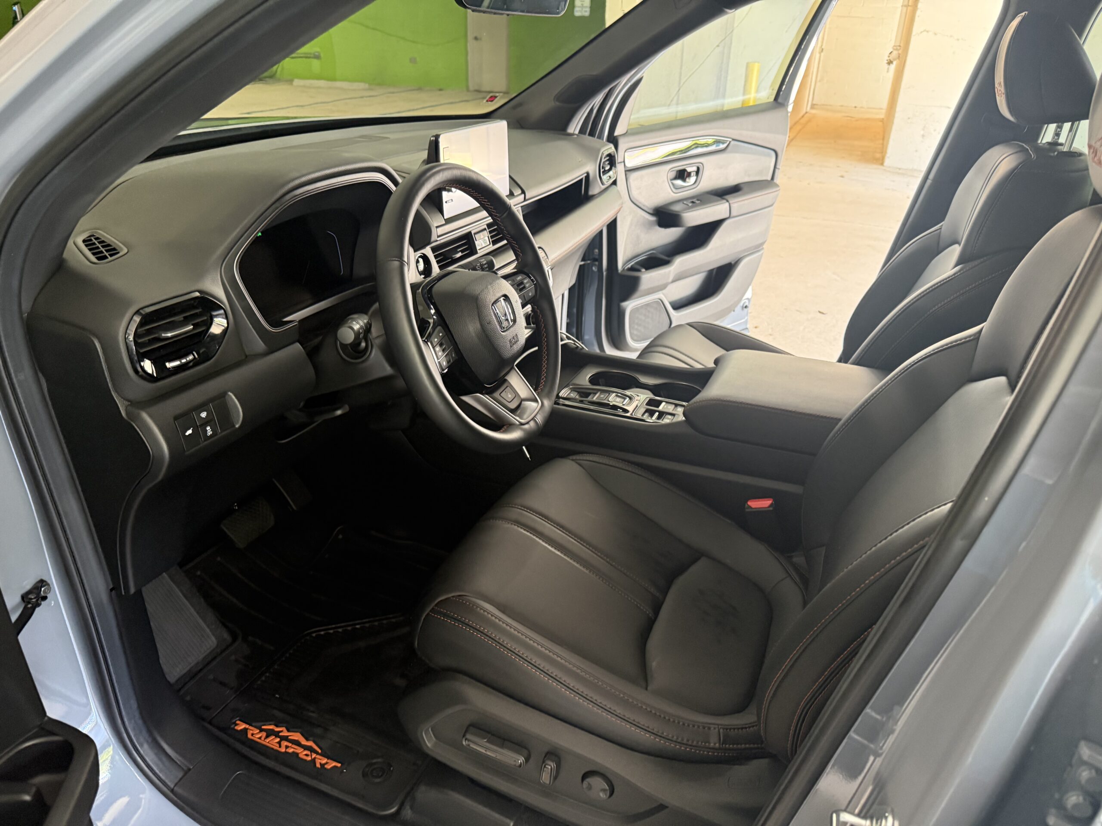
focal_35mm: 24
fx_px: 764
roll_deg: -1.6
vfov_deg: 56.8
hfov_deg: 71.6
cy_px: 413
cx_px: 551
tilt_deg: -27.4
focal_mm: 6.76
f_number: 1.78
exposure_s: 1/60
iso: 500
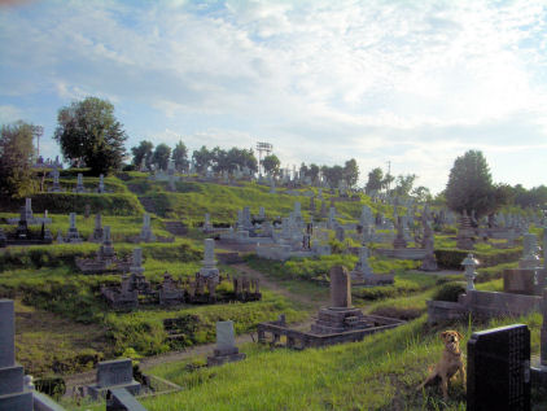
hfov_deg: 52.6
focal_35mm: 35
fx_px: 553
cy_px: 206
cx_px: 274
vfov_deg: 40.7
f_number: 4.3
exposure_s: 1/640
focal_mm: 5.8
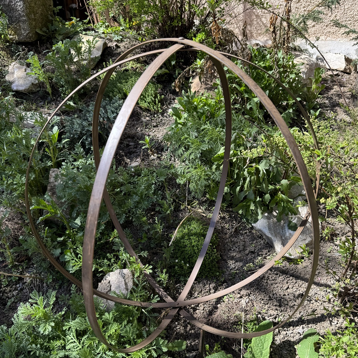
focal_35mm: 29
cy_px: 210
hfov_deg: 55.6
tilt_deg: -22.0
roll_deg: -0.5
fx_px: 339
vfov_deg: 55.3
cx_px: 183
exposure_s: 1/925
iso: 80
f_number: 1.78
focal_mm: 6.76
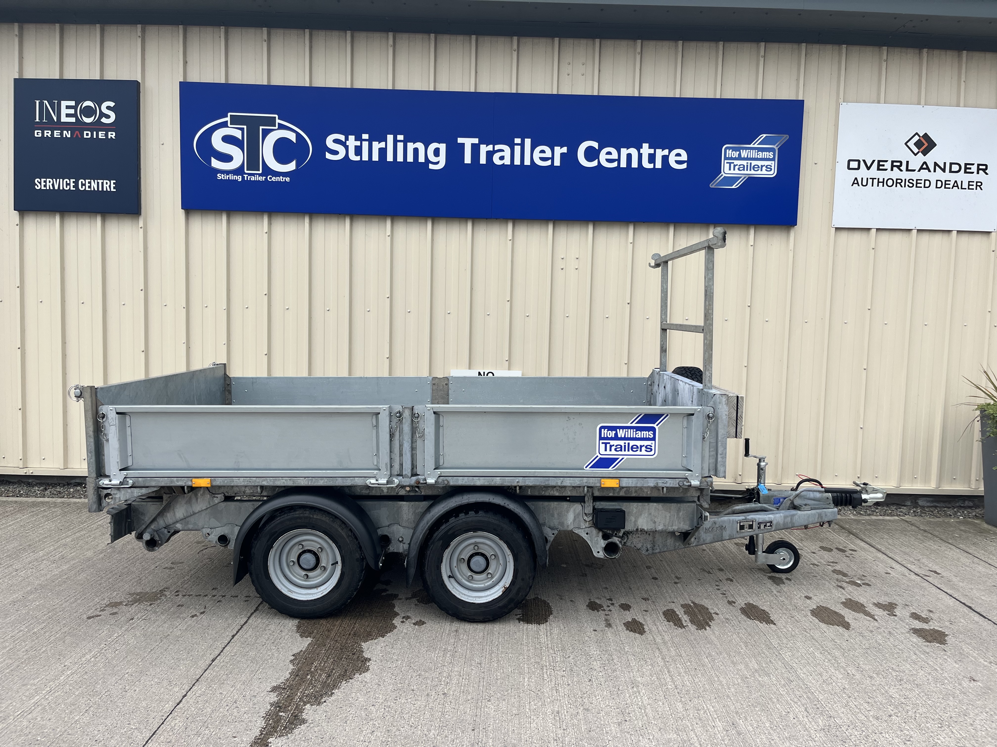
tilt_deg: -4.1
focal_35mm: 26
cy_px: 374
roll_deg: -1.1
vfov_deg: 53.1
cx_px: 498
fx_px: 749
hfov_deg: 67.3
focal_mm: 5.1
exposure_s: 1/1294
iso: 50
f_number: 1.6
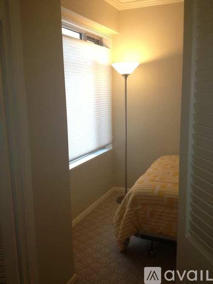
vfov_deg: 52.6
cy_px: 142
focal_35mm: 35
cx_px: 106
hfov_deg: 40.7
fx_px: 287
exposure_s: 1/60
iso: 125
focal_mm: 4.28
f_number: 2.4
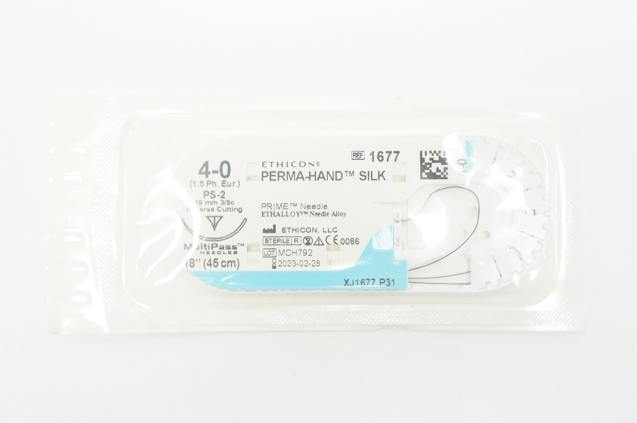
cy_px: 212
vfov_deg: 31.8
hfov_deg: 46.4
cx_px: 318
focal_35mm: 42
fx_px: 742
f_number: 4.5
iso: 400
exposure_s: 1/60
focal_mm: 28
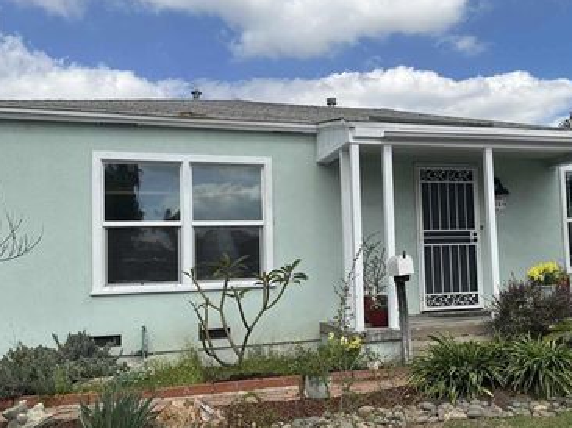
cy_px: 217
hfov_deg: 43.6
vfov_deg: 34.3
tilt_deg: +4.9
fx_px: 694
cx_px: 419
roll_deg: +2.2
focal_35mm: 42
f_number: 1.78
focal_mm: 6.86
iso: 80
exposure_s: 1/6211
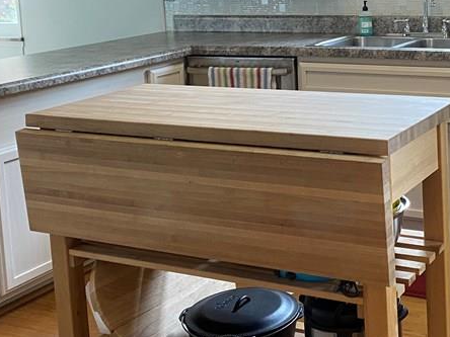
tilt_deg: -6.6
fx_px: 780
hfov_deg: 30.9
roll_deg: +2.1
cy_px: 43
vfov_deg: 23.8
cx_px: 393
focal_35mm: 60
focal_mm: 4.25
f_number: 1.8
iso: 200
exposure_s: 1/60
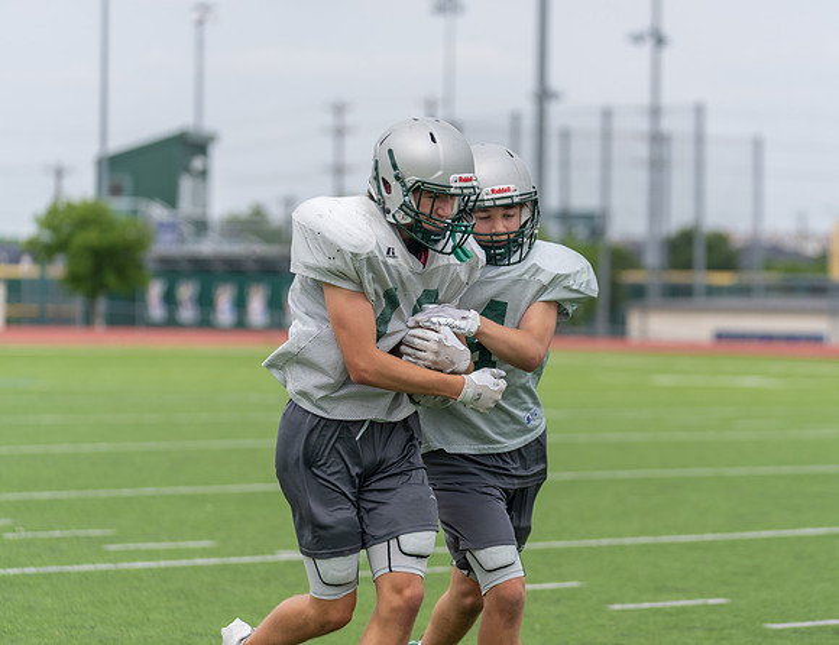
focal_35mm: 152
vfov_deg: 9.9
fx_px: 3712
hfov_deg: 12.9
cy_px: 322
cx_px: 484
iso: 160
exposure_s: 1/1250
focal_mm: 138
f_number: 3.5
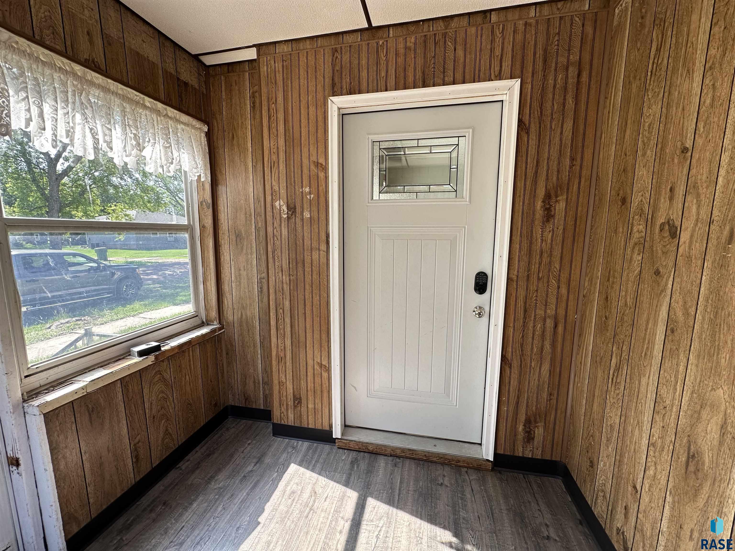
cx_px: 368
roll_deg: -0.7
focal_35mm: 14
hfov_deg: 102.1
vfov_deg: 85.7
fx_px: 297
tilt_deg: -8.1
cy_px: 276
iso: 40
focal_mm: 2.22
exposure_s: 1/150
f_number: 2.2
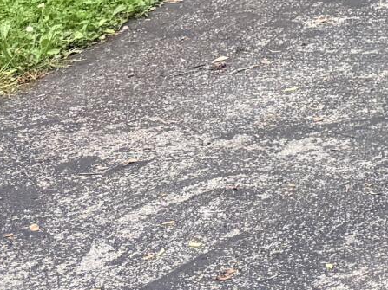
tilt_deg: -0.7
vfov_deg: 8.1
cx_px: 1222
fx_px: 1804
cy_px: -510
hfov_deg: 9.3
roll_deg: -0.6
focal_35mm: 161
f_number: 1.78
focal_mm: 6.76
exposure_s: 1/702
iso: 80
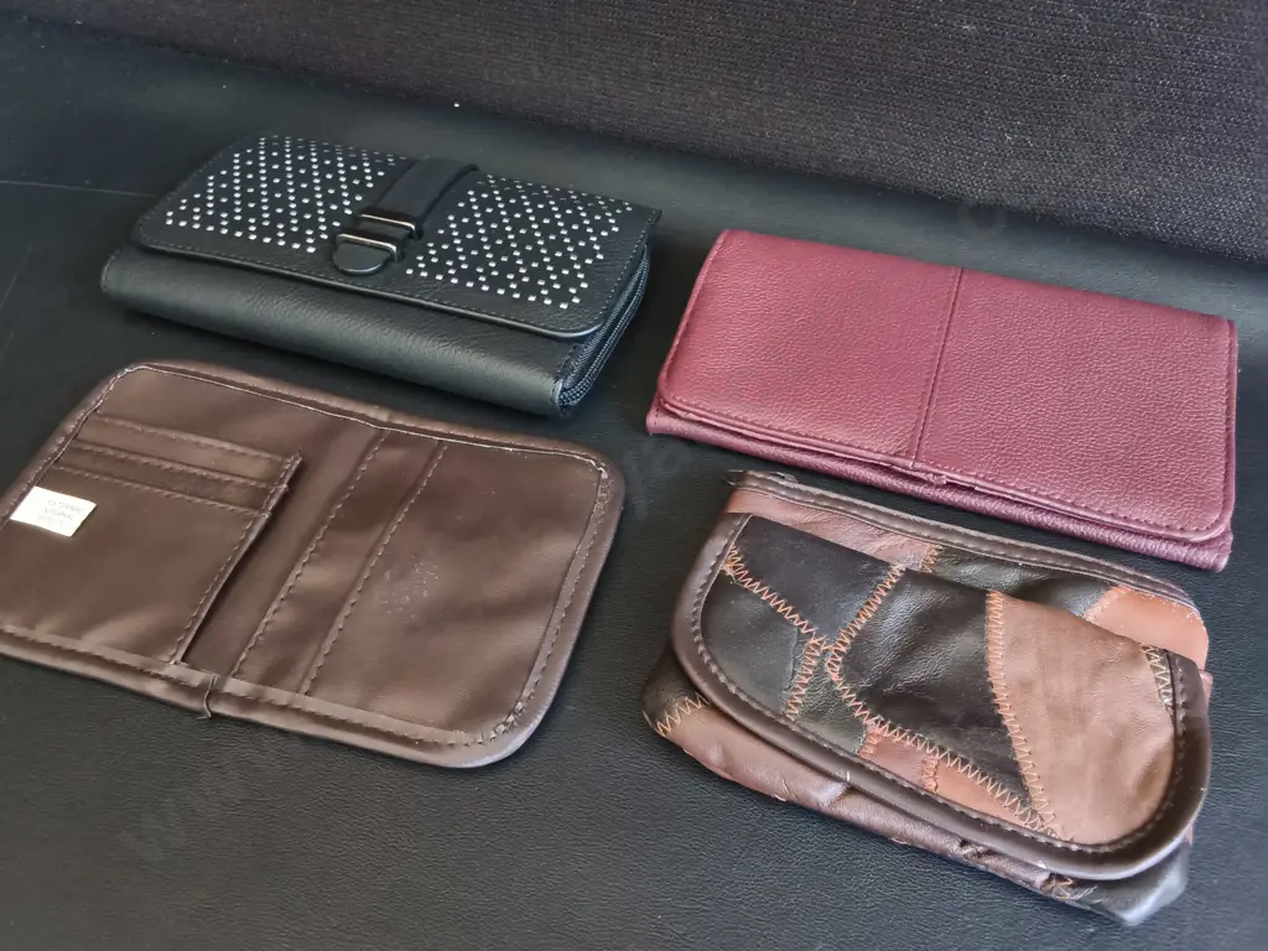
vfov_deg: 51.4
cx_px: 634
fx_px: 989
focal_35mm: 27
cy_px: 476
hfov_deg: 65.3
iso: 400
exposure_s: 1/100
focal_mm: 2.87
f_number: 2
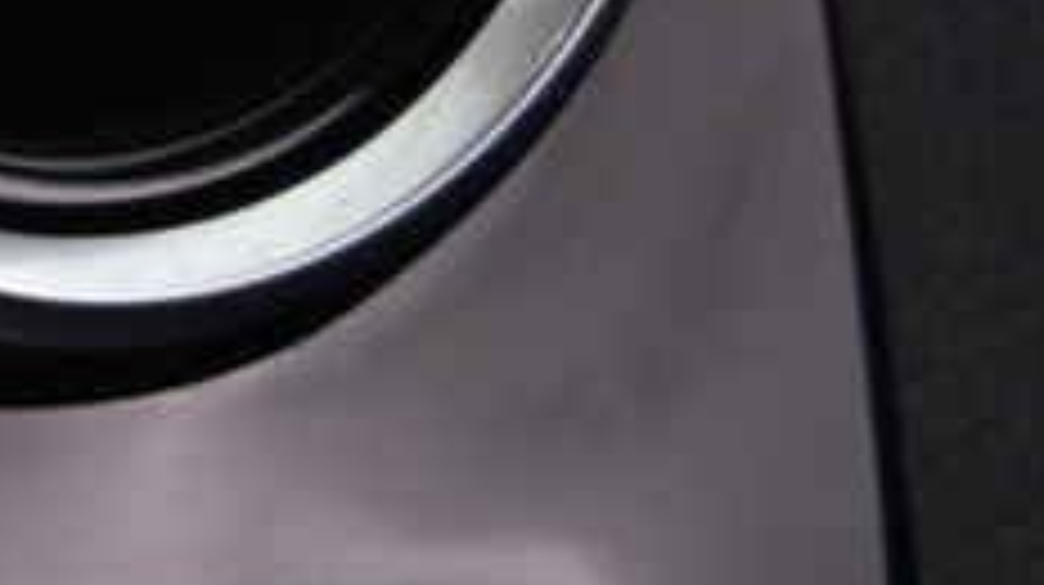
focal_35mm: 279
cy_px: -1472
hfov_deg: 6.9
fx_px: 7716
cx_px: -2192
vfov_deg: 4.1
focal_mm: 38
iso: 2000
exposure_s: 1/25
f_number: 4
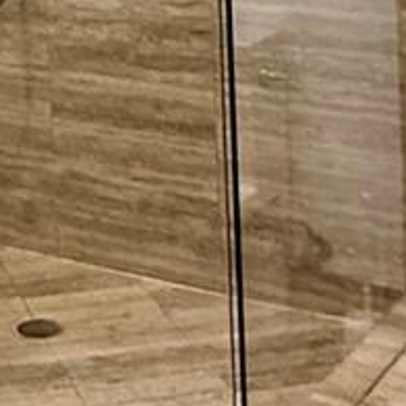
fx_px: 1340
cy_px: -168
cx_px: -139
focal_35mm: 101
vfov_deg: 16.0
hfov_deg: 16.2
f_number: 2.2
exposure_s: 1/120
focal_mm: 2.22
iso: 320
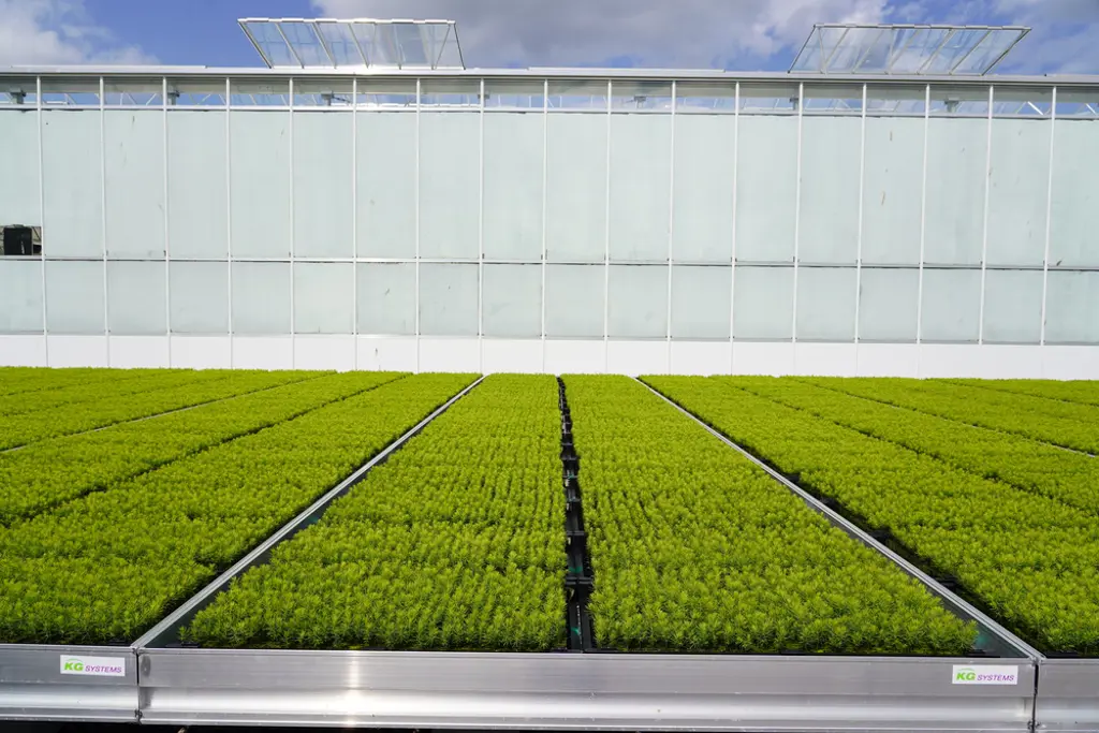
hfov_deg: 73.7
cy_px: 366
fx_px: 733
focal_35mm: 24
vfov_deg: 53.1
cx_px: 550
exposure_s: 1/250
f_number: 10
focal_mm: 24
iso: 100
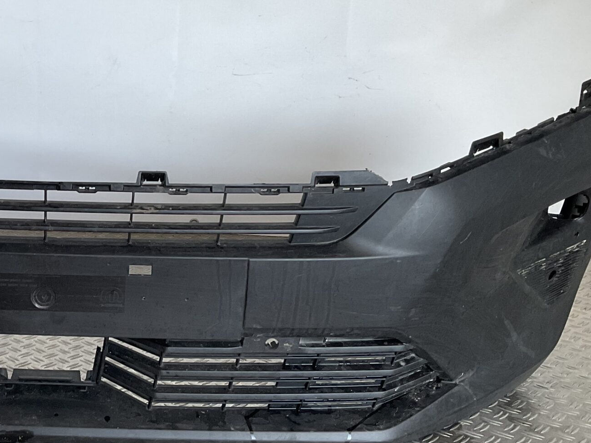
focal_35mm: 57
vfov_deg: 25.6
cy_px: 174
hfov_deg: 32.1
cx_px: 55
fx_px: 973
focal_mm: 3
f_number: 1.8
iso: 40
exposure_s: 1/100
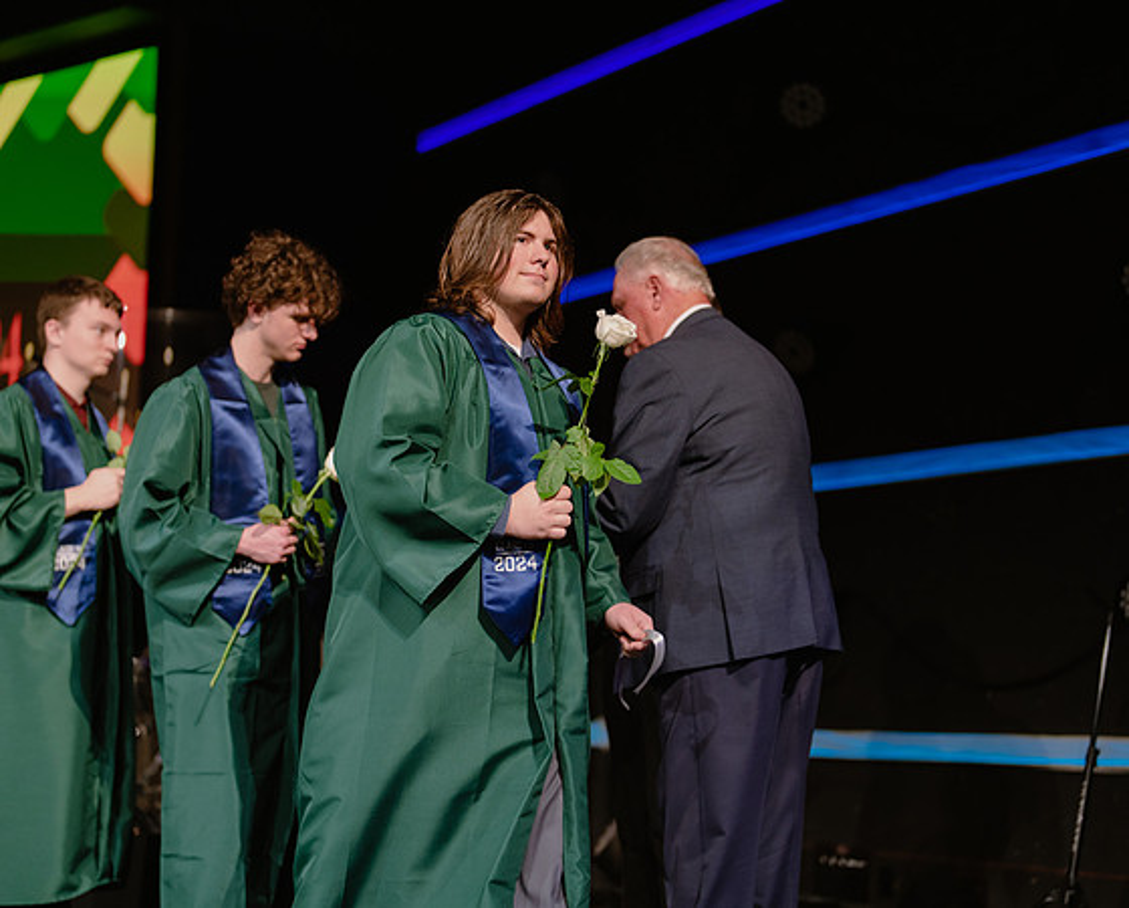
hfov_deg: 30.6
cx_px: 564
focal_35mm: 62
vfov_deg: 24.8
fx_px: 2062
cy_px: 454
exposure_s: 1/320
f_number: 1.2
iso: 640
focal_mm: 50
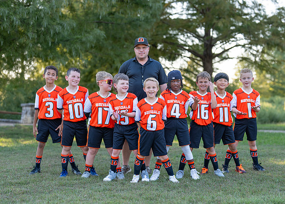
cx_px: 153
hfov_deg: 30.9
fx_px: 515
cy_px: 118
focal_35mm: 64
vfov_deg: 22.3
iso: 160
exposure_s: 1/800
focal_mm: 50
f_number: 1.8
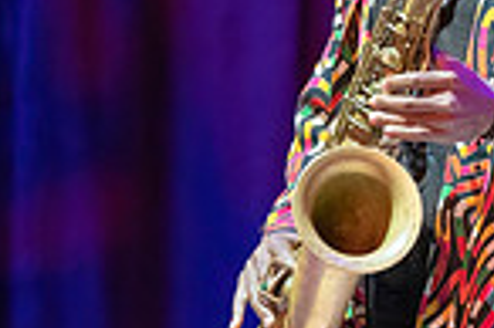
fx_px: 12322
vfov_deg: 1.5
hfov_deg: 2.3
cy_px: 150
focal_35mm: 899
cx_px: 355
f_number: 5.6
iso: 6400
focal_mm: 226
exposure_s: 1/320
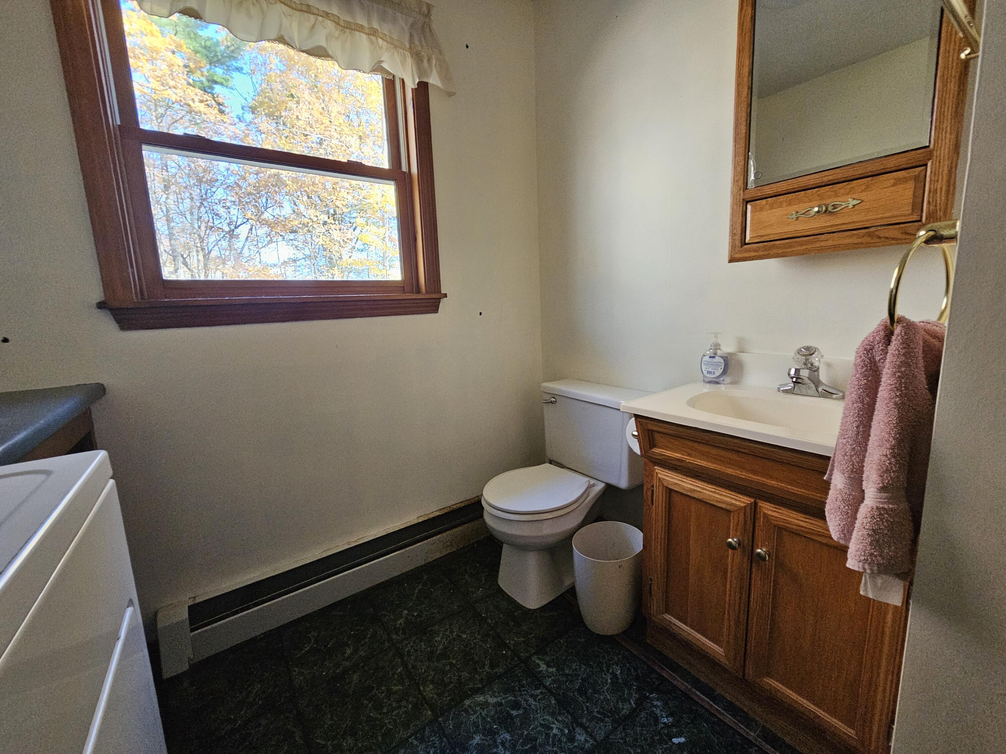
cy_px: 377
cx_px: 503
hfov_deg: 106.2
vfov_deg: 89.9
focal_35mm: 13
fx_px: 378
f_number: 2.2
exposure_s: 1/60
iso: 400
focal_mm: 2.2
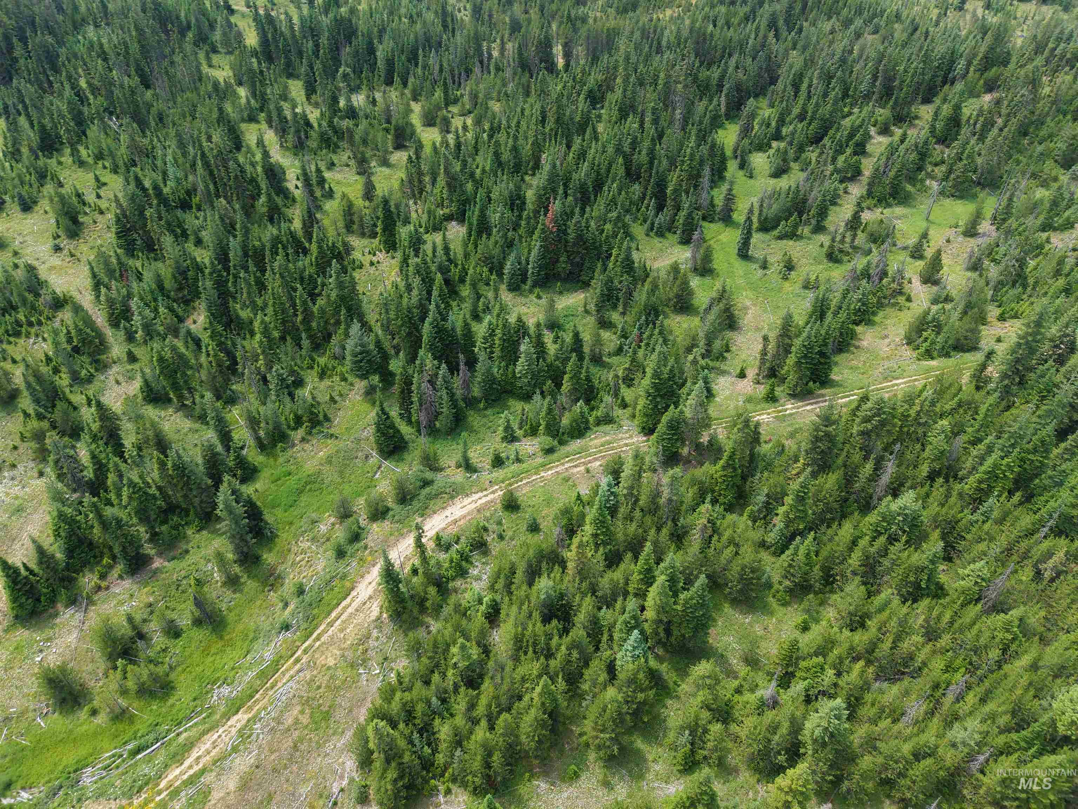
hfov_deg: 71.6
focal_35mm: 24
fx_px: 747
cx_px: 539
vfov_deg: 56.8
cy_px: 404
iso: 100
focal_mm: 8.67
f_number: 1.8
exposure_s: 1/725
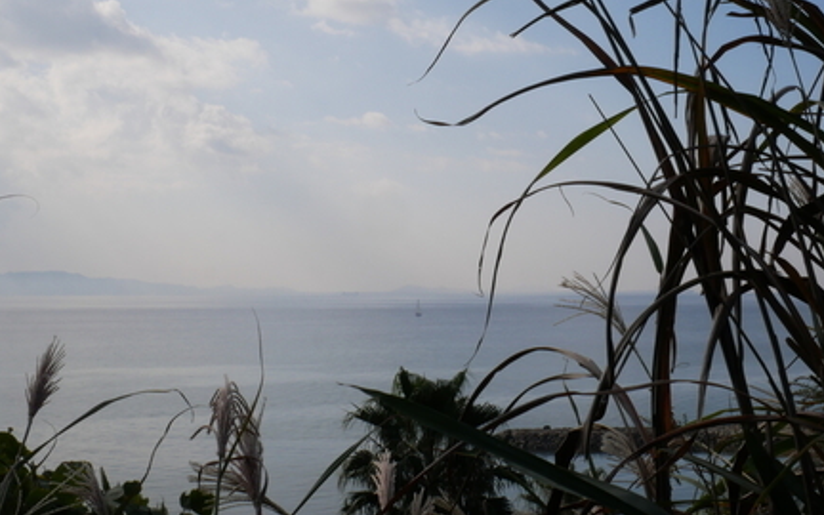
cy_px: 113
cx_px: 425
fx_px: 1190
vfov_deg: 24.1
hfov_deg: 38.2
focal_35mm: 53
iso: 200
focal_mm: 18
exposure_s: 1/125
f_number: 22
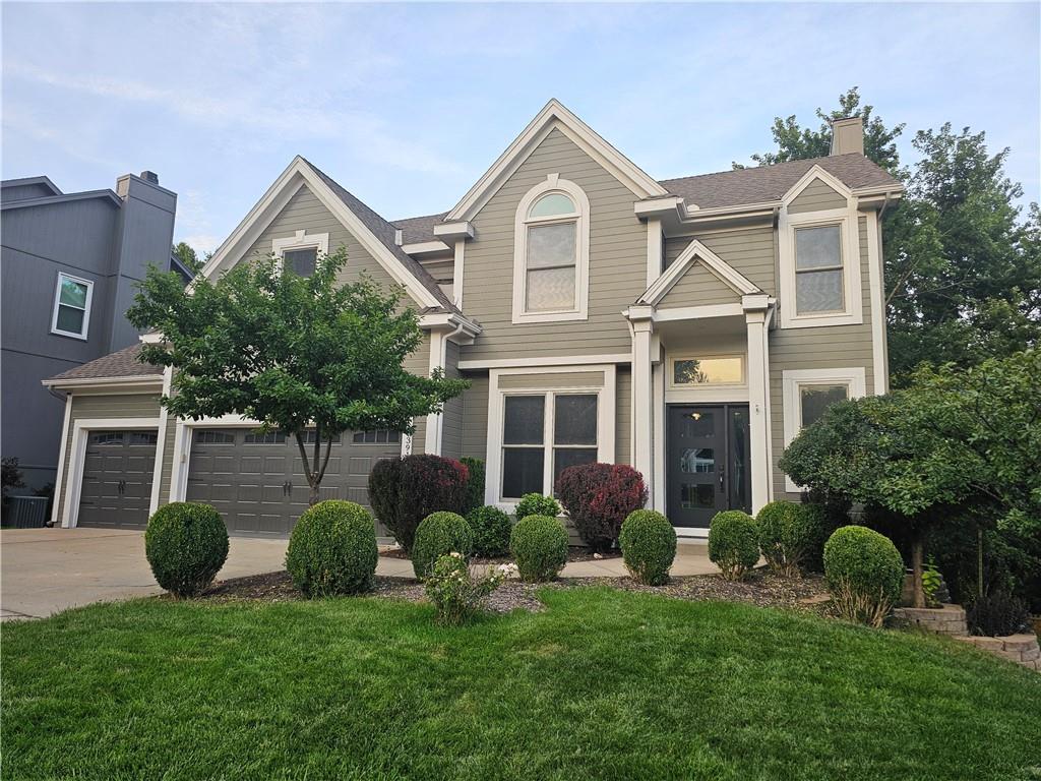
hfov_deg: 73.9
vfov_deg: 58.9
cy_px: 390
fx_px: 692
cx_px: 520
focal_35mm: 23
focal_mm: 6.3
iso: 40
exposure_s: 1/180
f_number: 1.7
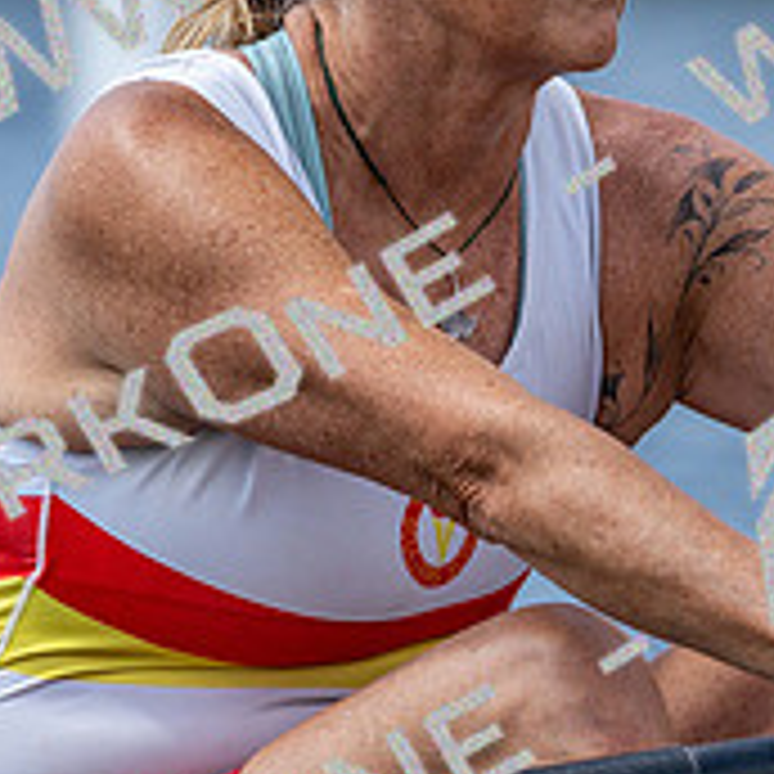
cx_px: 360
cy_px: 200
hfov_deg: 1.9
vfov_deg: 1.9
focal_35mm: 942
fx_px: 23830
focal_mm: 329
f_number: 6.3
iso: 400
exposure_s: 1/2000
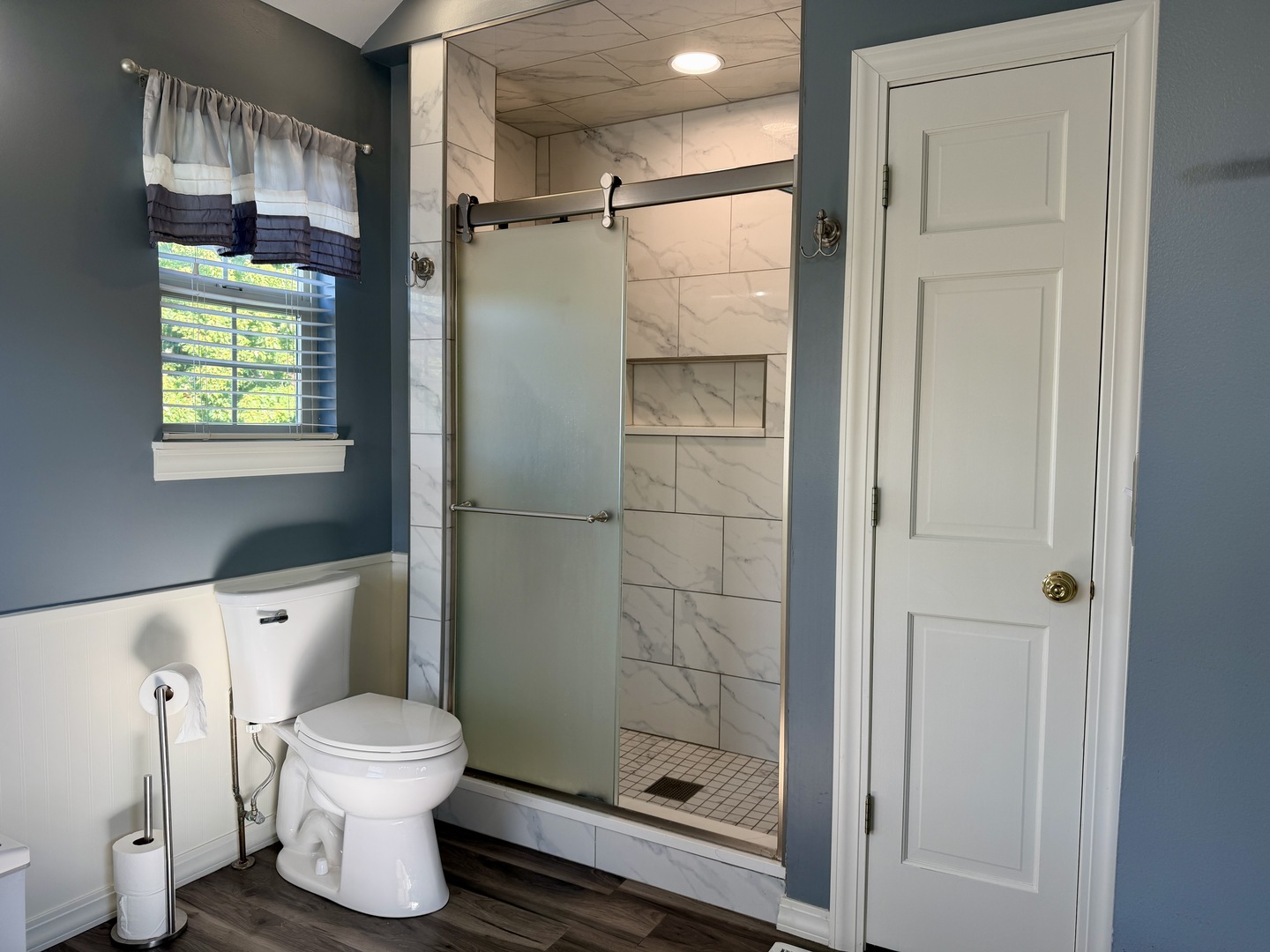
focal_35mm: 24
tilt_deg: -3.3
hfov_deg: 71.6
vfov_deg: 56.8
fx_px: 881
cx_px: 635
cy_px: 476
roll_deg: -0.7
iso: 64
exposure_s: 1/120
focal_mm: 6.76
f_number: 1.78
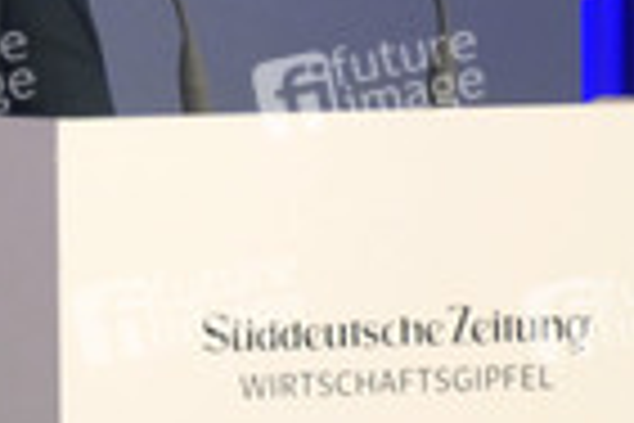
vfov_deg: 0.9
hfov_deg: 1.3
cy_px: -27
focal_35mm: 1600
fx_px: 28176
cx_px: -200
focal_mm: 500
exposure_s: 1/250
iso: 10000
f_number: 5.6
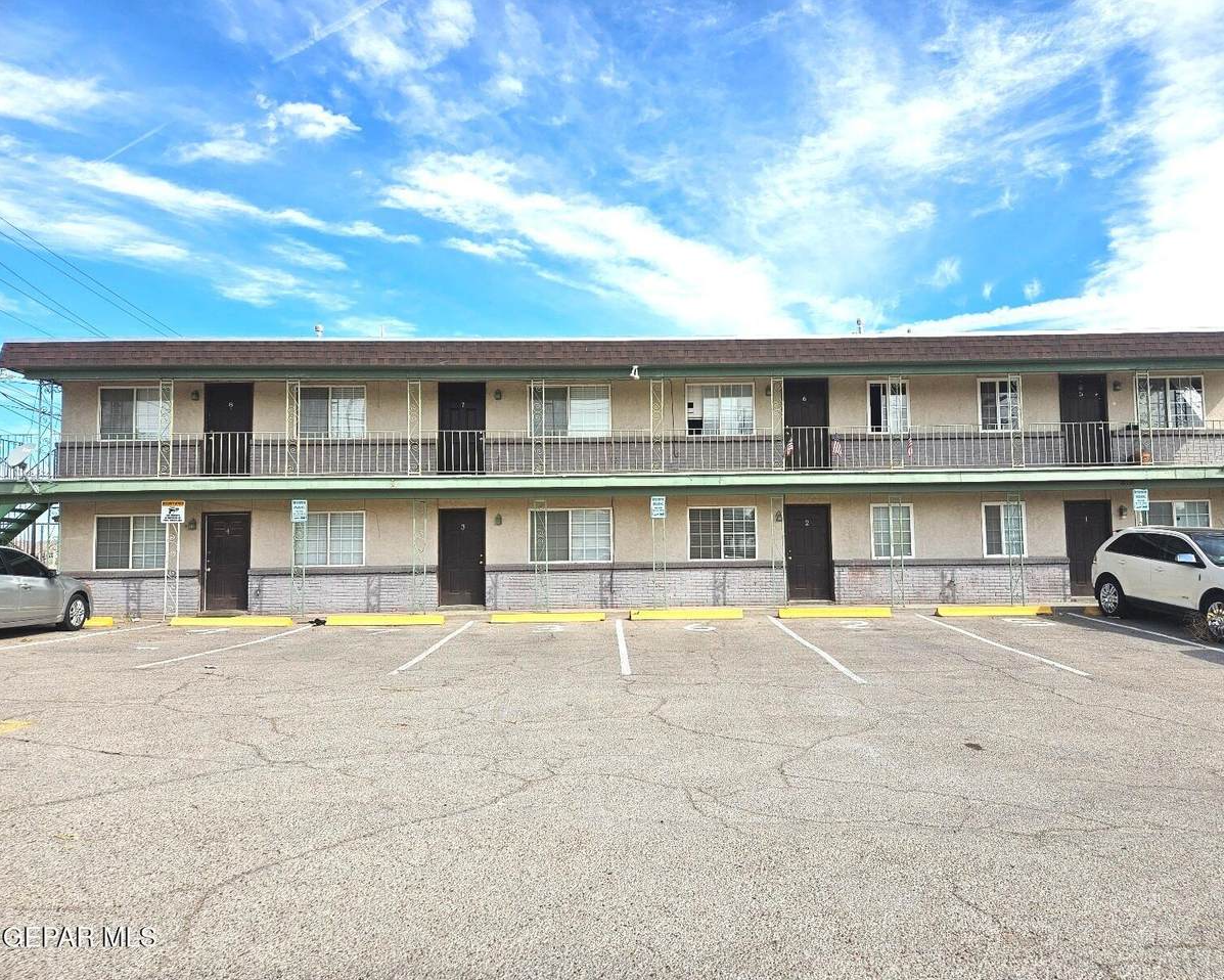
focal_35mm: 24
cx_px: 652
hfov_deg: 70.2
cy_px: 490
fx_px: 870
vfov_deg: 58.8
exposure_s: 1/2500
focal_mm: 5.4
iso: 25
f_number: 1.8
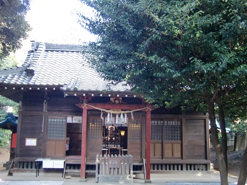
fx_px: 285
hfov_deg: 46.8
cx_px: 124
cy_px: 92
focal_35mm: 40
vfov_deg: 36.0
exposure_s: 1/60
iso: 320
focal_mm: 7.1
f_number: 3.8
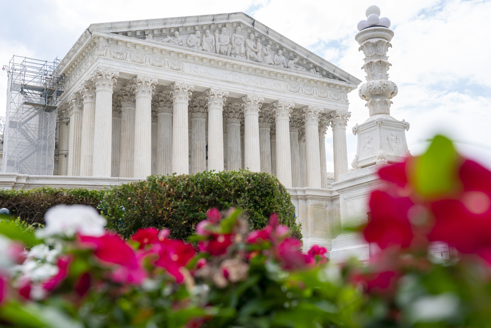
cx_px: 246
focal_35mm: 45
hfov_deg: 43.6
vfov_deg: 29.9
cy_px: 164
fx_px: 614
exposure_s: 1/500
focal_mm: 45
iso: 200
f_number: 5
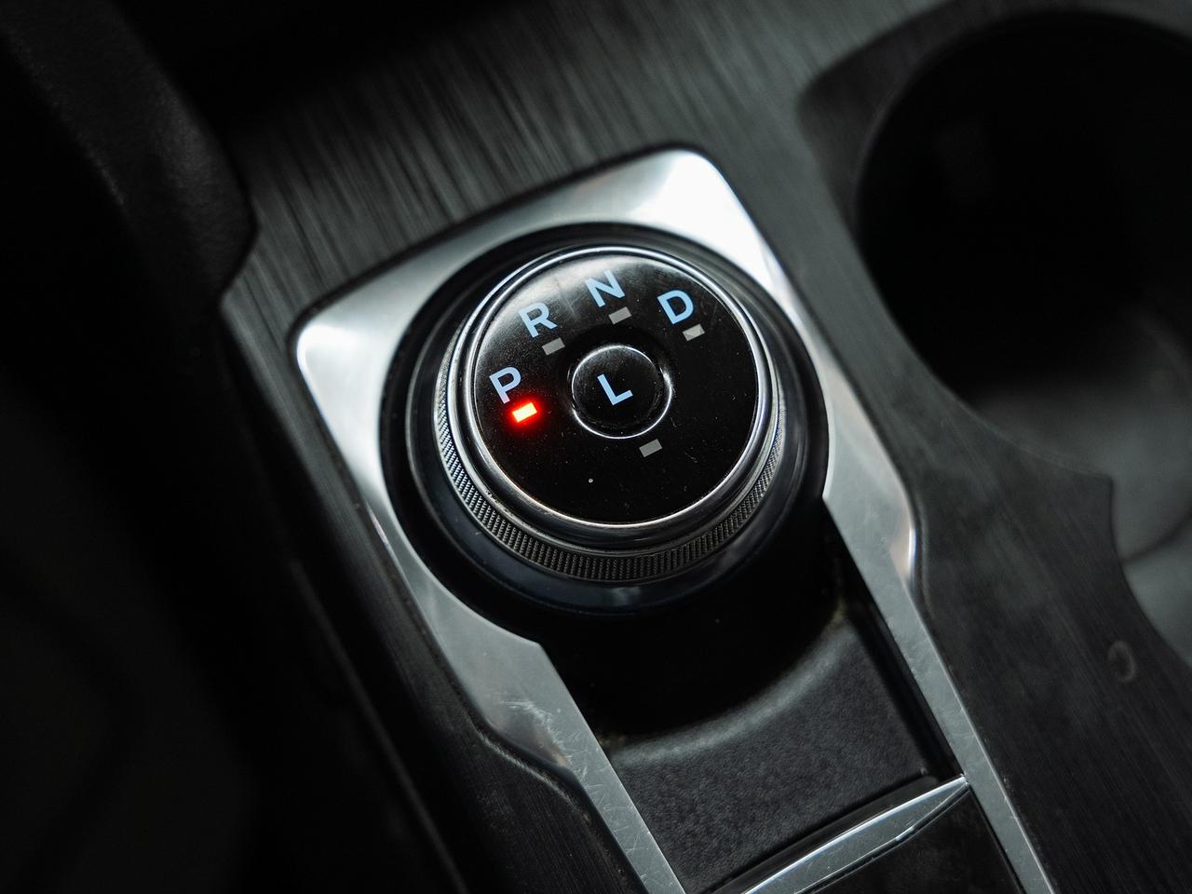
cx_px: 596
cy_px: 362
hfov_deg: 35.2
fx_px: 1879
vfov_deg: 26.7
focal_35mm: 55
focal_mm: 42.4
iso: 640
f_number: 3.5
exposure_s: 1/30
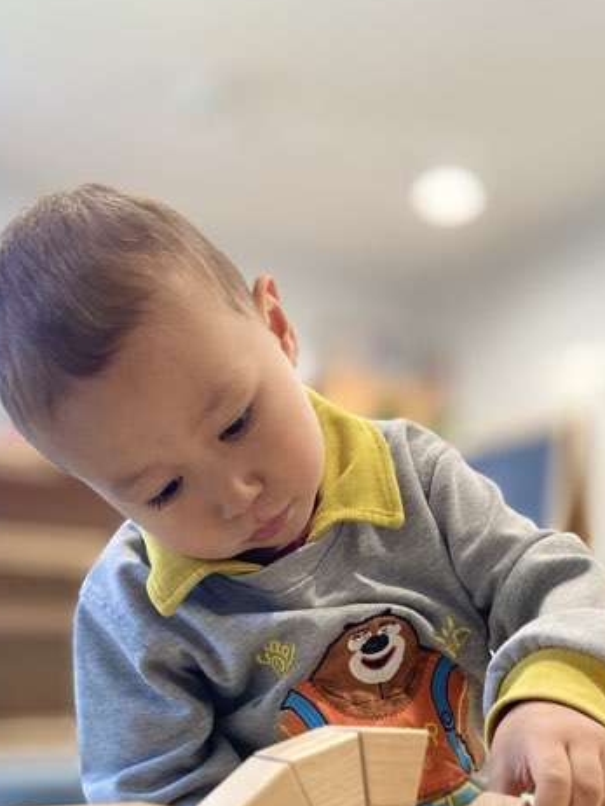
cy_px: 672
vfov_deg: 39.9
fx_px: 1048
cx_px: 253
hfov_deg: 32.1
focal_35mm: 45
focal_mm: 4.25
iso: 160
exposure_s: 1/50
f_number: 1.8
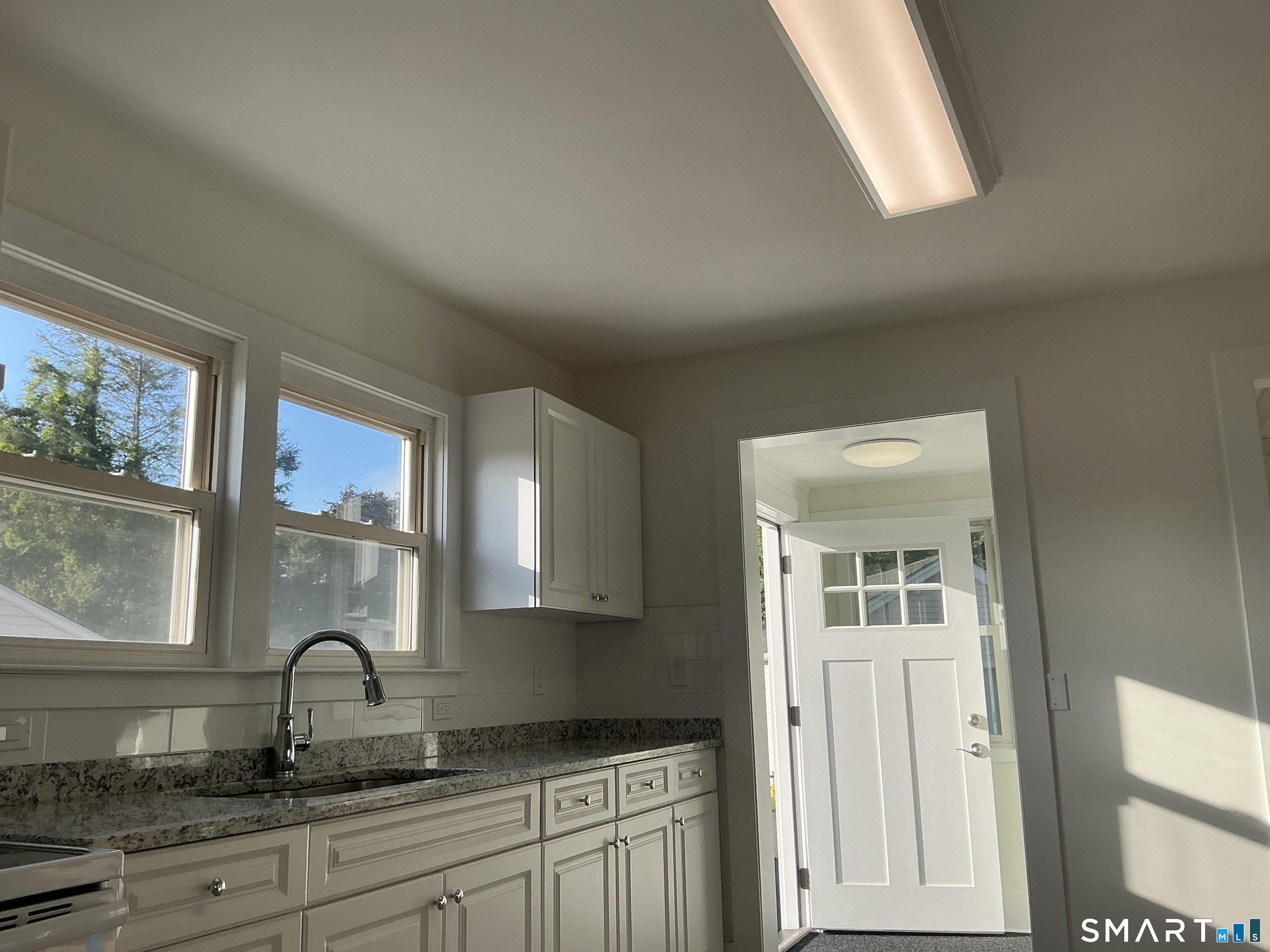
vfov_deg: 49.7
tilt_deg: +12.2
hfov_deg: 63.4
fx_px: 1027
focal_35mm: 28
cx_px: 635
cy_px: 476
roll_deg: +2.1
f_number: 1.8
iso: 25
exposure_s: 1/545
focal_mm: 3
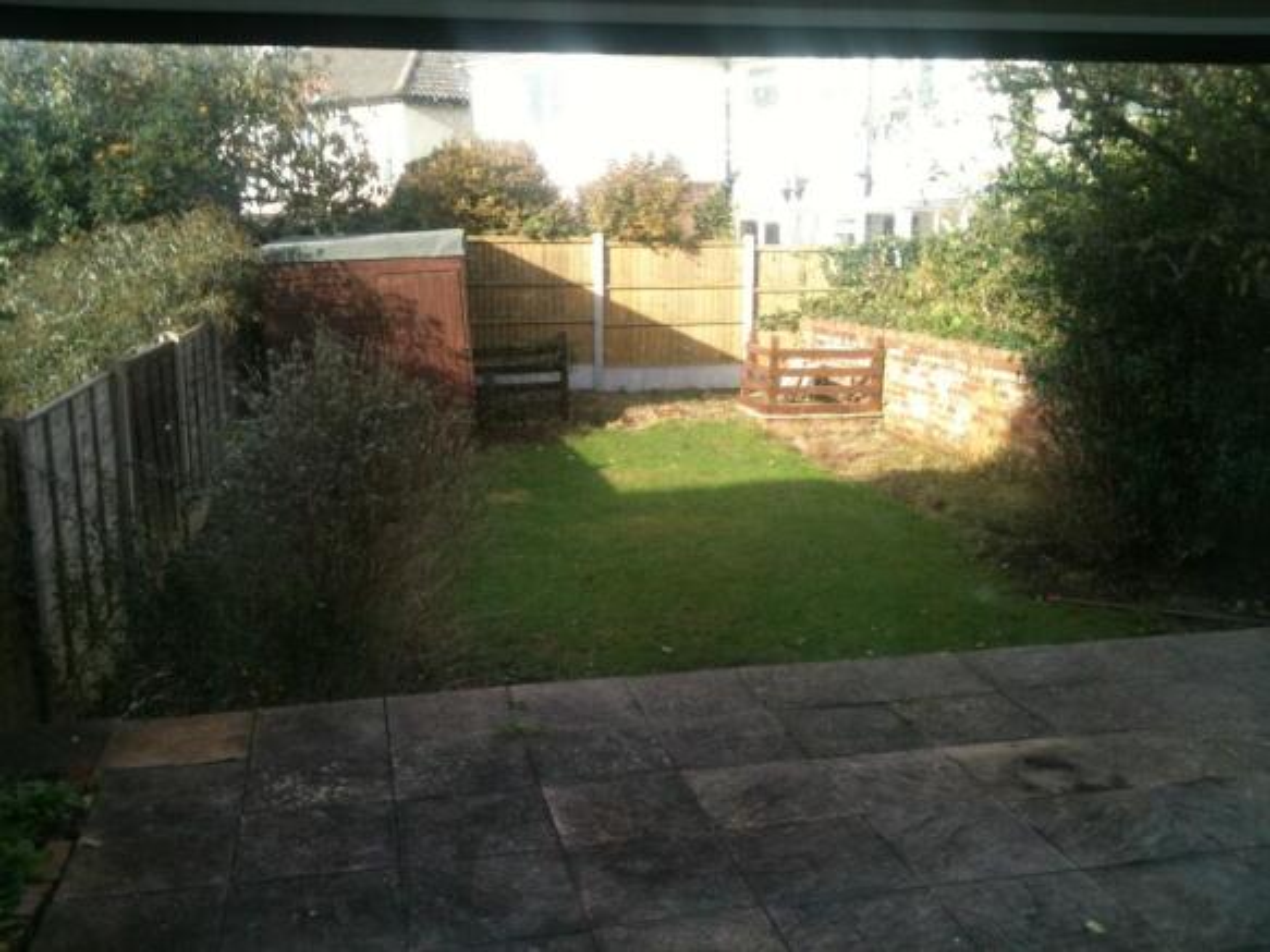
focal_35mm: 35
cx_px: 635
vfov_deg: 40.7
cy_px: 476
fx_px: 1284
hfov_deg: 52.6
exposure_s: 1/298
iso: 64
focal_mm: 3.85
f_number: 2.8
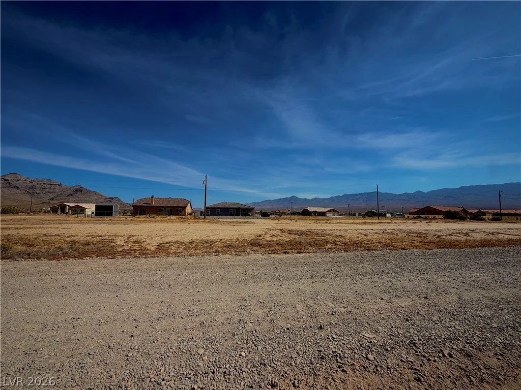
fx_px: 211
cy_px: 195
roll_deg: -0.7
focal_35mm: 14
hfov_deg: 102.1
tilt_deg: +5.0
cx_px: 260
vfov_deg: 85.7
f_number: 2.2
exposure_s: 1/1534
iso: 20
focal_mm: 2.22
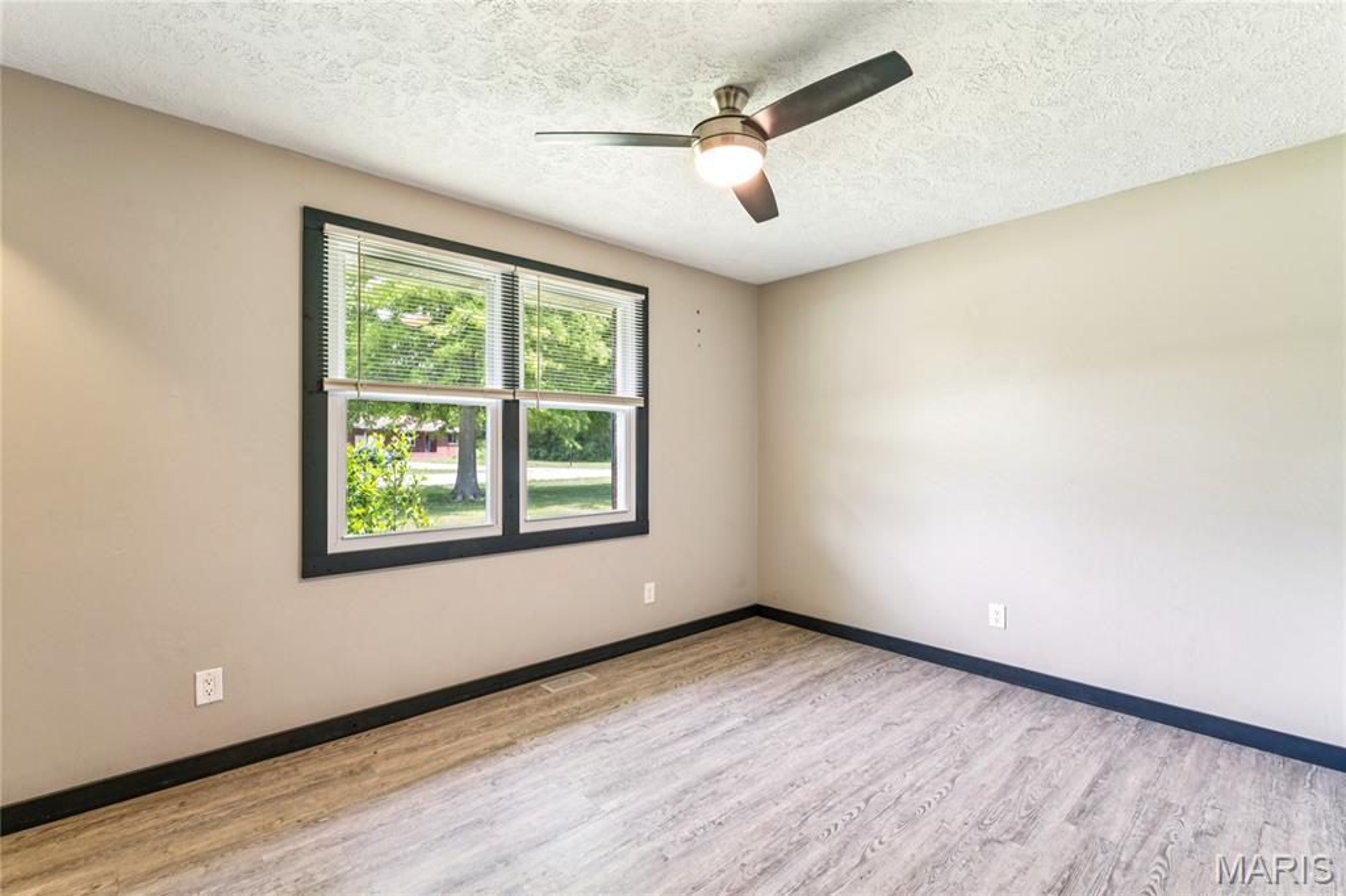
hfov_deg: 97.1
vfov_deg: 74.1
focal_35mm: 16
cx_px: 673
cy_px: 448
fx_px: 594
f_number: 13
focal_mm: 15.9
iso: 320
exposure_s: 1/5
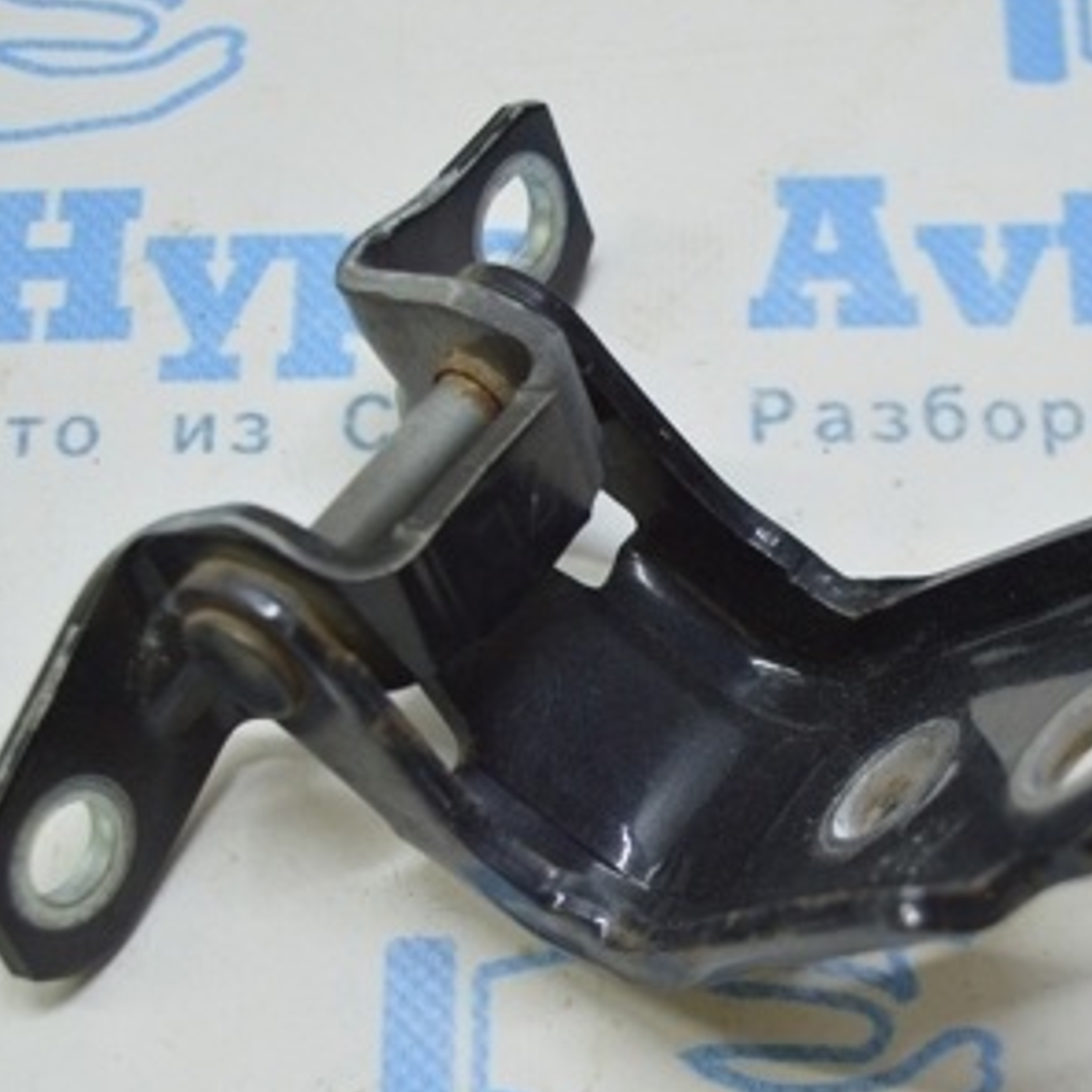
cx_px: 690
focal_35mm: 77
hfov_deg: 22.4
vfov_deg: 22.4
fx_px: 2748
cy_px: 736
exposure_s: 1/60
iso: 400
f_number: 4.2
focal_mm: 28
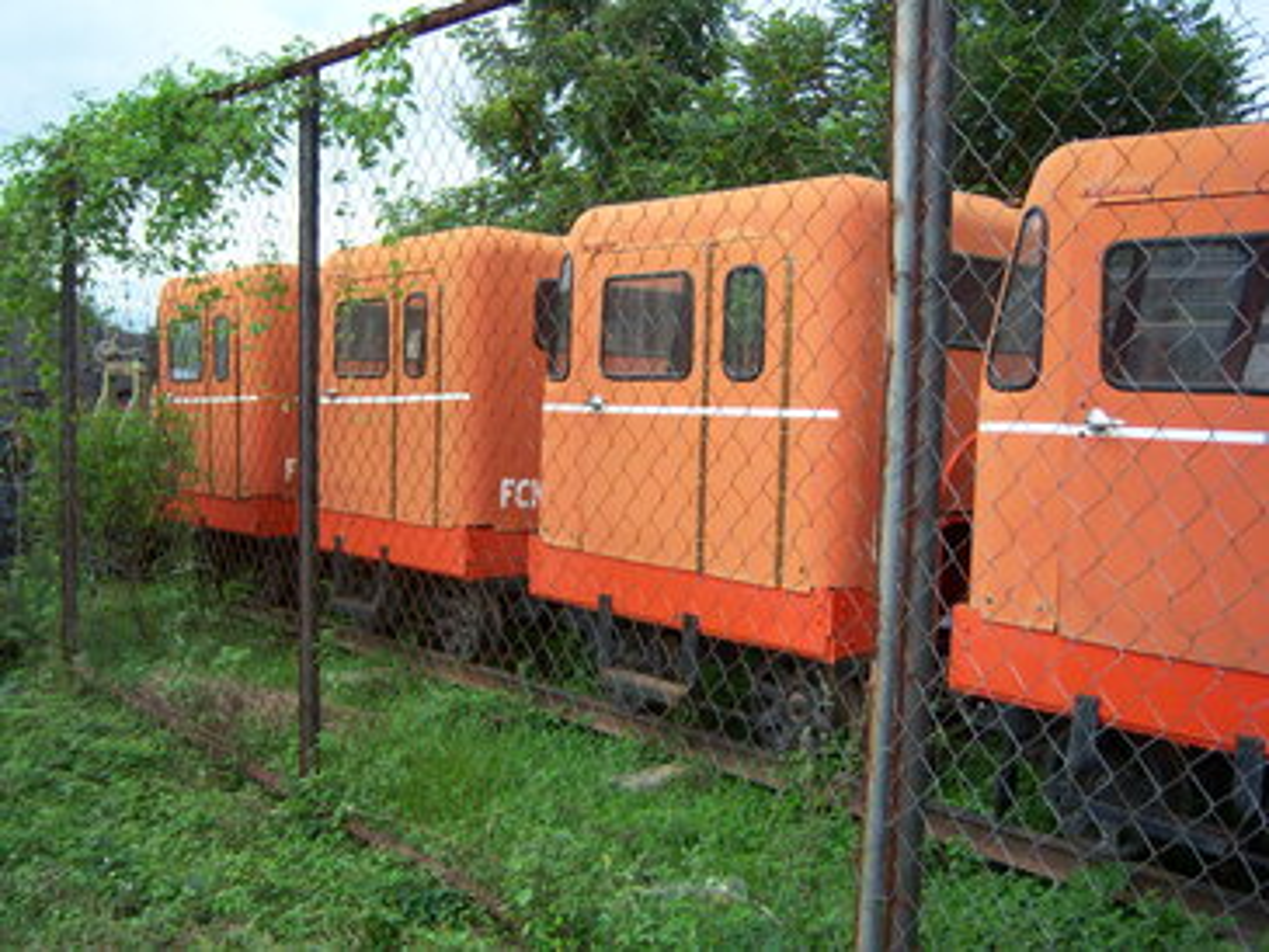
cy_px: 476
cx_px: 634
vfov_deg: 39.7
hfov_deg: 51.3
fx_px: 1320
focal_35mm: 36
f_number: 2.8
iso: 80
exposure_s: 1/320
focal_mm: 7.5
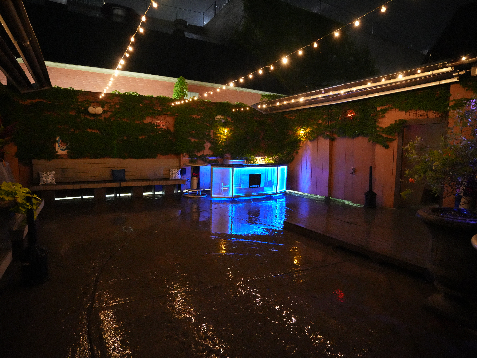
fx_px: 262
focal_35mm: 19
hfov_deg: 84.6
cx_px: 225
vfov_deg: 68.7
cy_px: 177
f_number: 2.8
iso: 12800
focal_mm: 17
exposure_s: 1/40
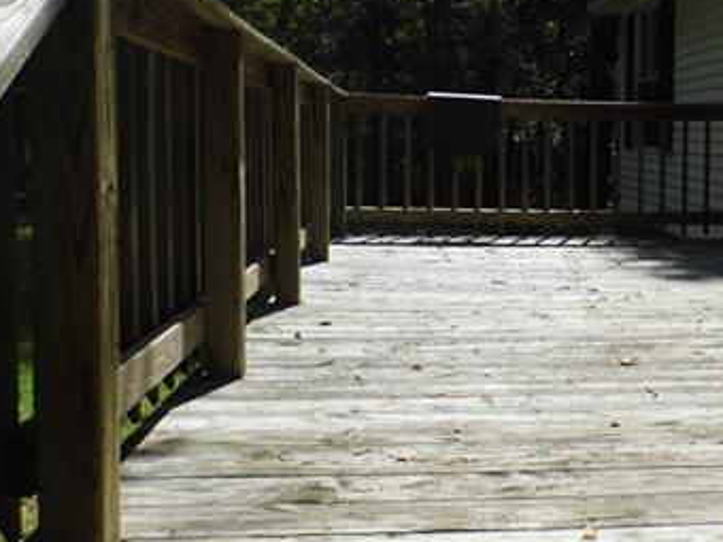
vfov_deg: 30.8
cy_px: 223
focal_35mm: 47
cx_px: 536
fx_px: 982
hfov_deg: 39.4
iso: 100
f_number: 8.9
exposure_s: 1/189
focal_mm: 4.46
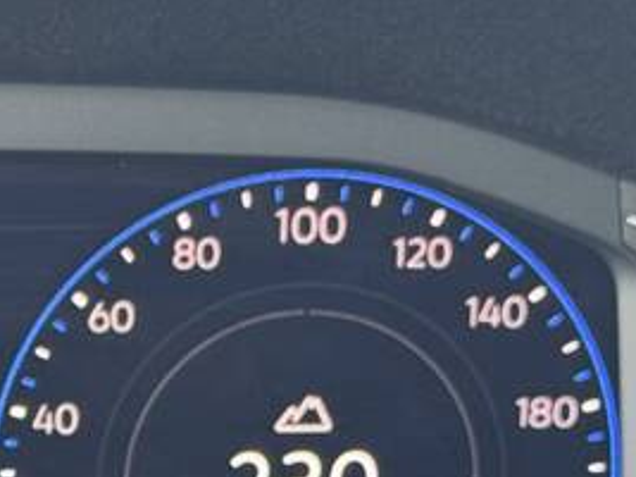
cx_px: -326
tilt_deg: -27.1
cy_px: 613
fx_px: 3967
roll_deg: +0.8
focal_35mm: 216
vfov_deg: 6.8
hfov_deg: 8.9
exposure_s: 1/60
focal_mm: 6.76
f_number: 1.78
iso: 125
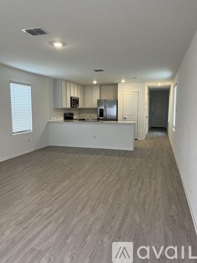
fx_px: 197
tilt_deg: -6.7
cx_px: 98
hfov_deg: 53.1
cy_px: 132
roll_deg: +1.5
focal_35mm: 26
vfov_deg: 67.3
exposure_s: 1/60
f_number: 1.6
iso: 64
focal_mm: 5.1
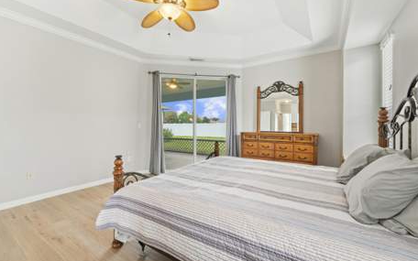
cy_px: 128
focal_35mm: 15
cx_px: 202
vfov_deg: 74.8
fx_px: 171
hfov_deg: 101.4
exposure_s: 1/2
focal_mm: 14
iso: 250
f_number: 9
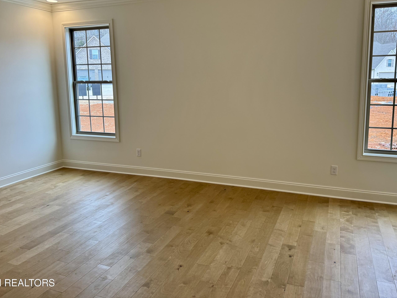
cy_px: 125
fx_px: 321
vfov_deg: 49.6
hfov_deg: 63.4
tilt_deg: -8.6
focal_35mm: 28
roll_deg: +0.6
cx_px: 213
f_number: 1.78
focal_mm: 6.76
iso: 100
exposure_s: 1/166
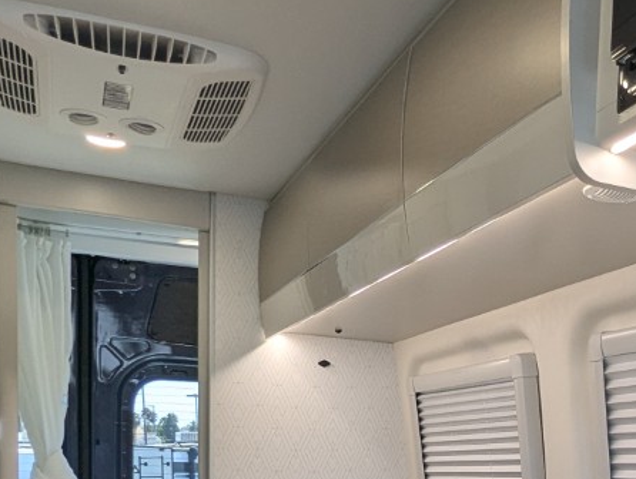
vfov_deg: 26.8
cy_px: 530
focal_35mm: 50
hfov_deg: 36.3
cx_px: 543
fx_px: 920
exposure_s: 1/106
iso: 51
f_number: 2.2
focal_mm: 2.35
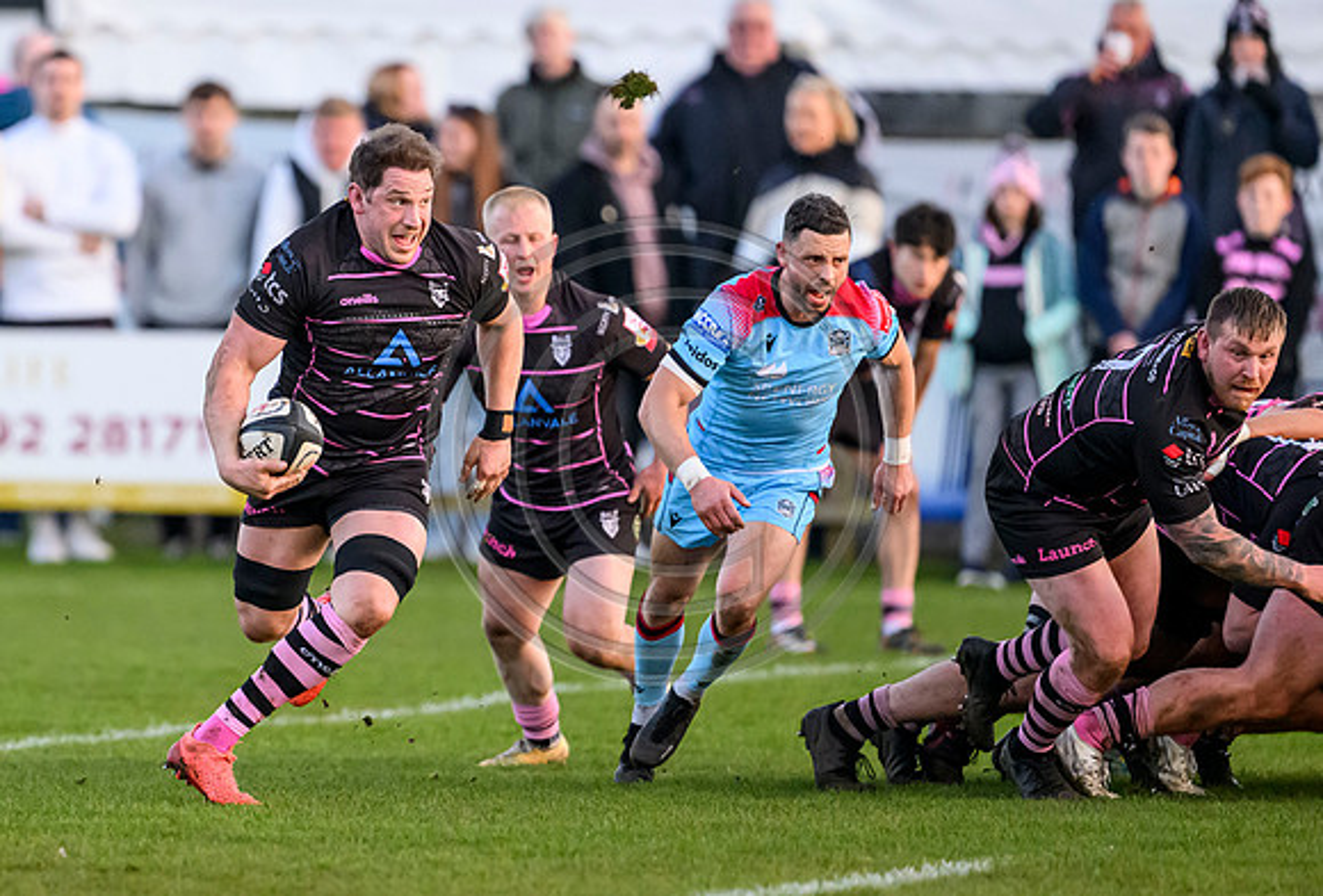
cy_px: 506
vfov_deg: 2.3
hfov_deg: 3.3
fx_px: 22821
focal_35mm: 618
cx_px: 296
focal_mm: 400
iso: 5000
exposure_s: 1/2000
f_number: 3.2
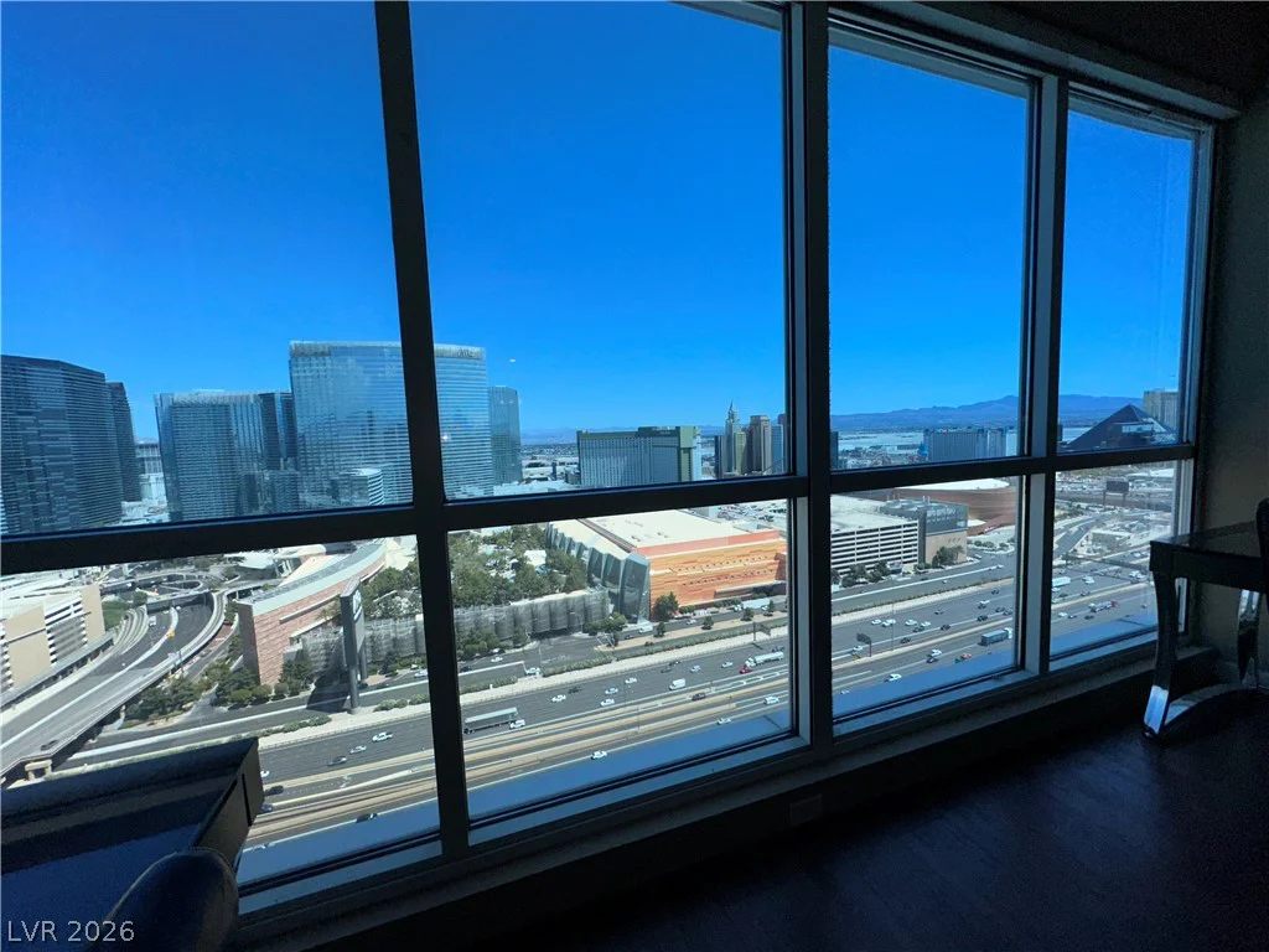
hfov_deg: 102.1
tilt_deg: -4.6
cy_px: 476
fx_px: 513
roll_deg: +2.3
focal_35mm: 14
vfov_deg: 85.7
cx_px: 634
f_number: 2.2
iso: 32
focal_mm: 2.22
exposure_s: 1/1247
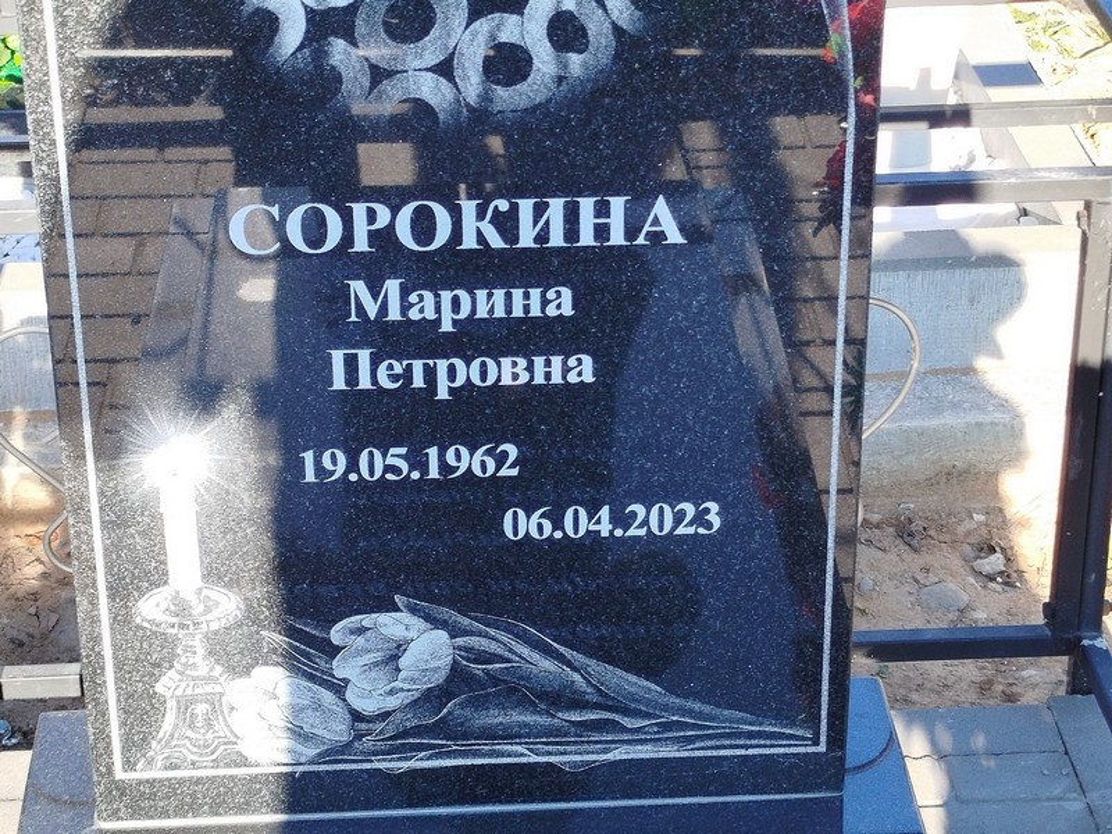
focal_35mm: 29
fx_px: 932
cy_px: 417
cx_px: 556
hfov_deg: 61.7
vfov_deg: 48.2
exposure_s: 1/116
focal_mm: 5.31
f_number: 1.7
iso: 50
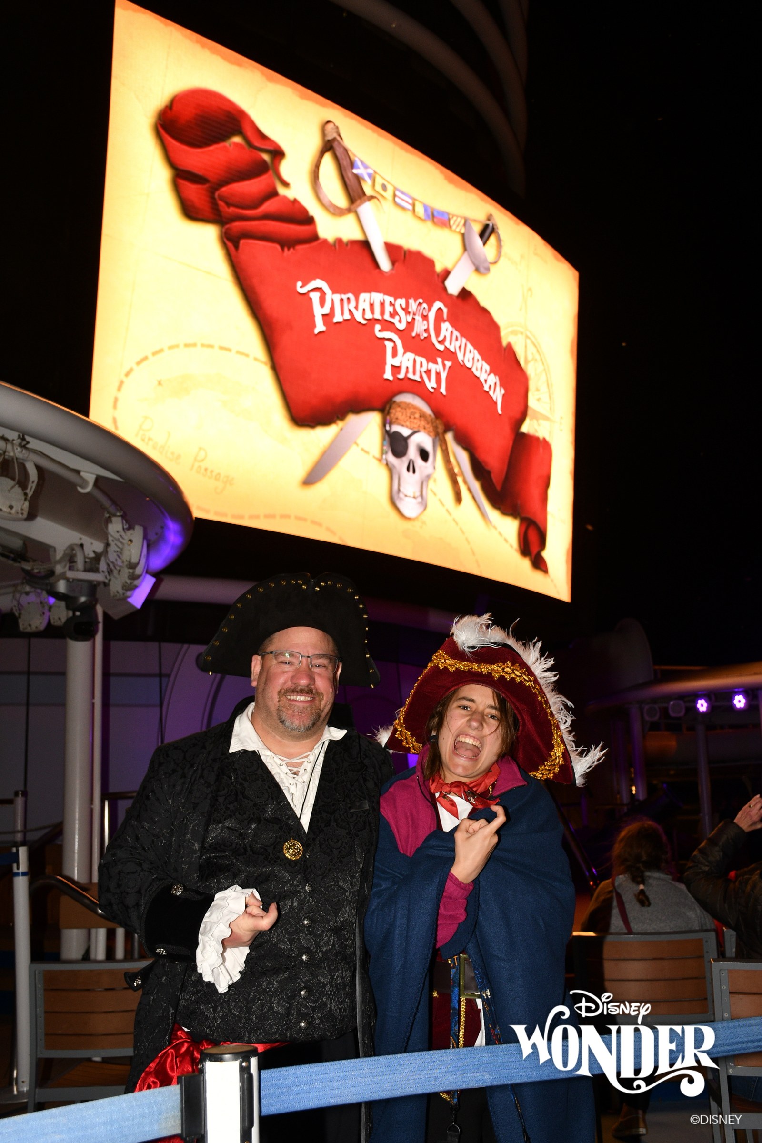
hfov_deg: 34.2
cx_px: 381
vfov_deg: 49.6
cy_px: 572
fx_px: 1238
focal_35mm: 39
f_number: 5.6
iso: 400
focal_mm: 26
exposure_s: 1/60
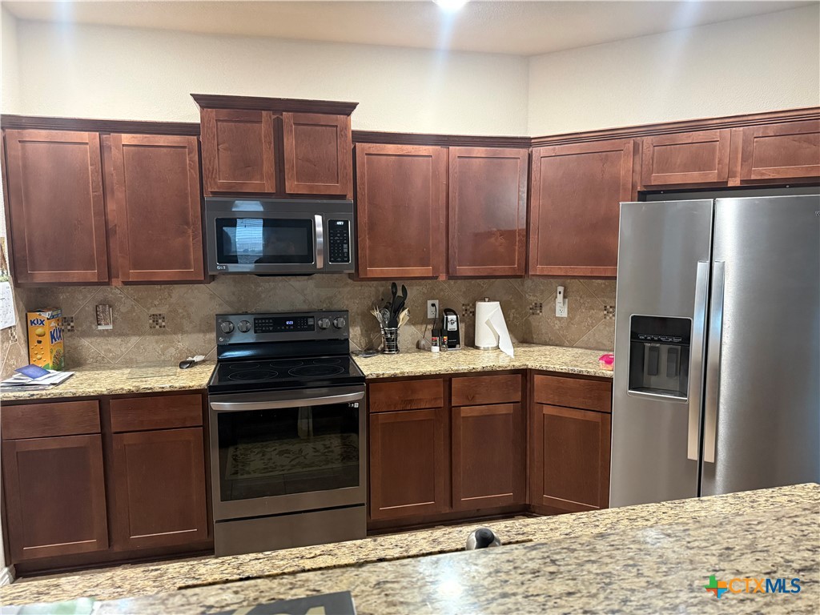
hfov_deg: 71.6
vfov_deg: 56.8
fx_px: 569
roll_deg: +0.2
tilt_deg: -4.7
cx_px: 410
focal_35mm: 24
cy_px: 308
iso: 640
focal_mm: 6.76
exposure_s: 1/60
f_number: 1.78
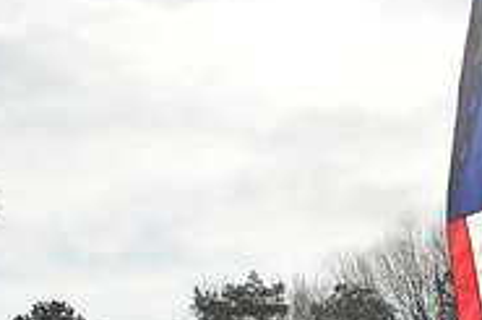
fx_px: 1846
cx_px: 135
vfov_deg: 9.7
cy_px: 463
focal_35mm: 138
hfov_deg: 14.8
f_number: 8
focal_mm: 44
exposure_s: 1/1600
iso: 400
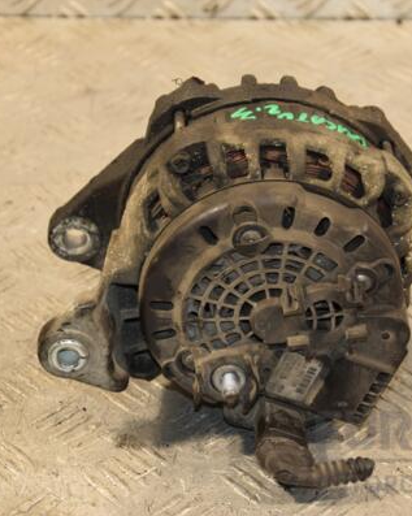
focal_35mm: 132
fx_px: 2014
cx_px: 291
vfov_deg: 14.6
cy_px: 257
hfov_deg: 11.7
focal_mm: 62
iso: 800
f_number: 5.3
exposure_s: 1/100
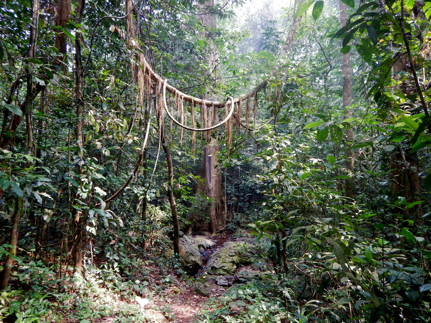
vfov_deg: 56.8
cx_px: 216
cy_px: 162
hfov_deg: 71.6
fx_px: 299
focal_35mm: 24
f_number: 2.8
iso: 125
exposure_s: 1/30
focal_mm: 4.3
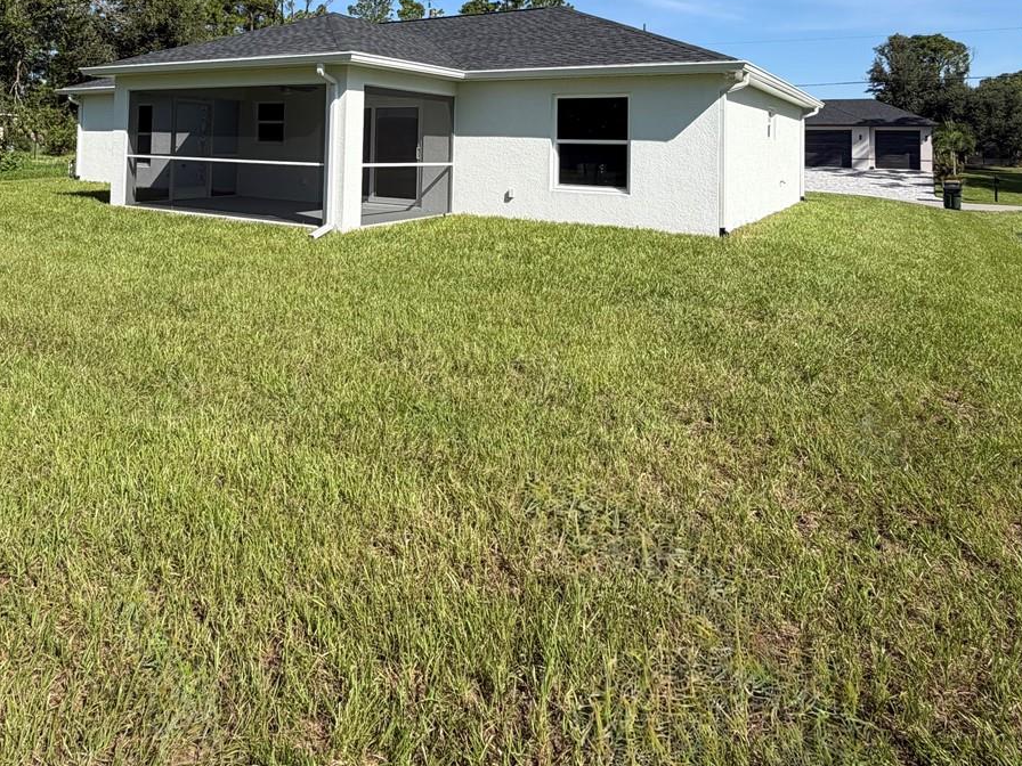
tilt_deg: +1.9
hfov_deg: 69.2
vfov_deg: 50.4
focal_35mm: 25
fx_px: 738
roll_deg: -1.3
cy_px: 119
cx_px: 452
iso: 20
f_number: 2.2
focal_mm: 2.22
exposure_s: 1/770
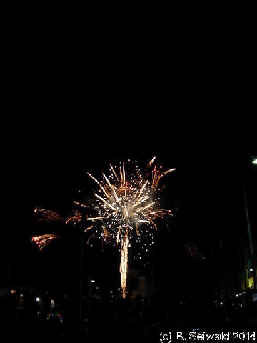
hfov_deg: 37.7
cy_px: 172
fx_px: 376
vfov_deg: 49.0
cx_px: 128
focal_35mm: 38
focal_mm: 6.3
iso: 79
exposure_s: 1/13.4
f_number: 2.9
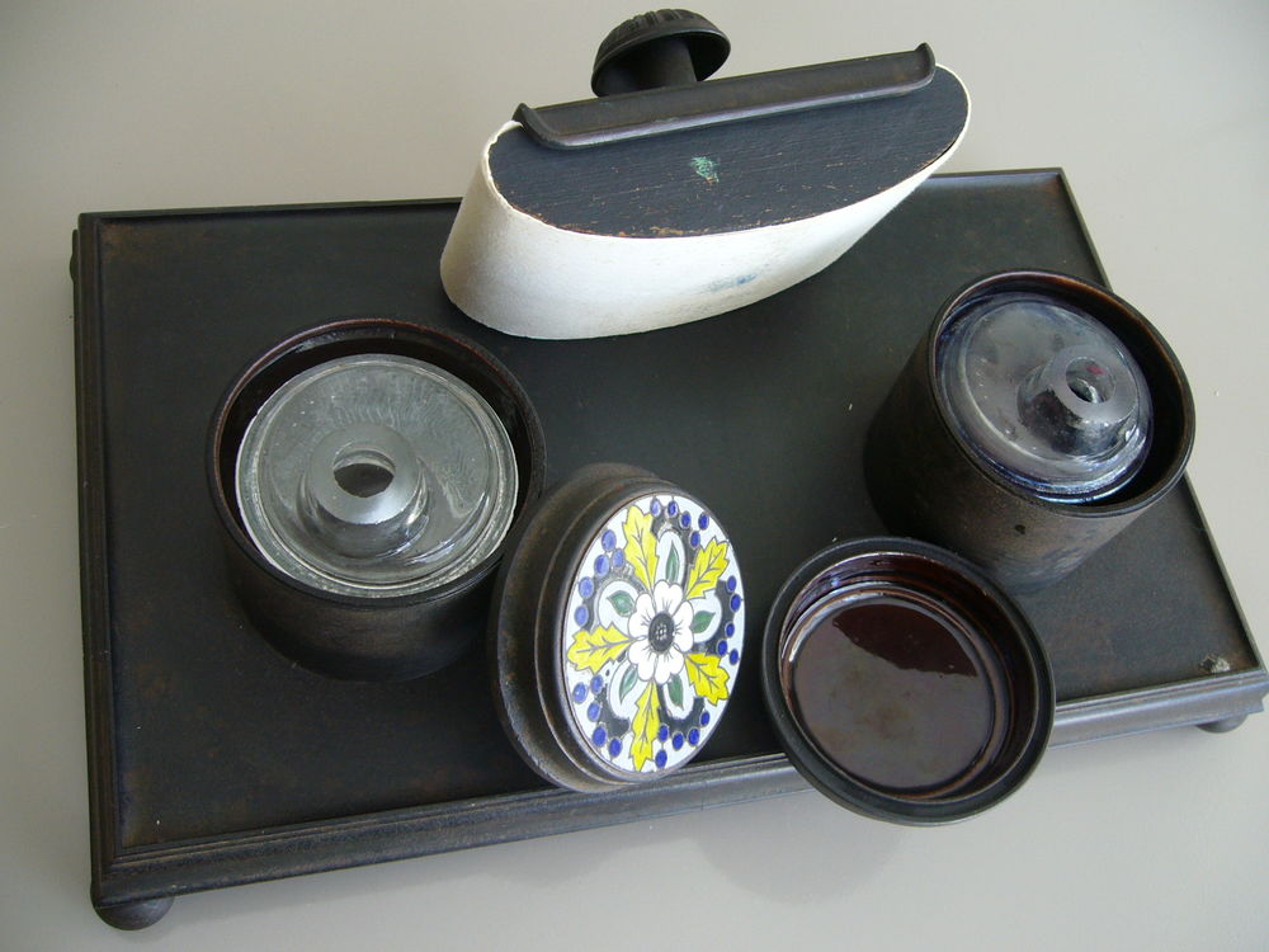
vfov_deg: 40.7
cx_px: 634
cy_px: 476
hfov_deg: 52.6
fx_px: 1283
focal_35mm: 35
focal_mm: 5.8
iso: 100
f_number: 2.8
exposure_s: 1/40
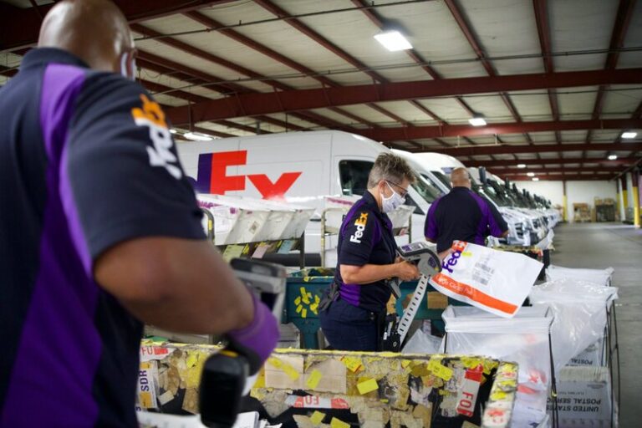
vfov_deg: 37.9
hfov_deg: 54.4
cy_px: 214
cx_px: 321
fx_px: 624
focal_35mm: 35
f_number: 4
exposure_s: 1/100
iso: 5000
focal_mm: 35
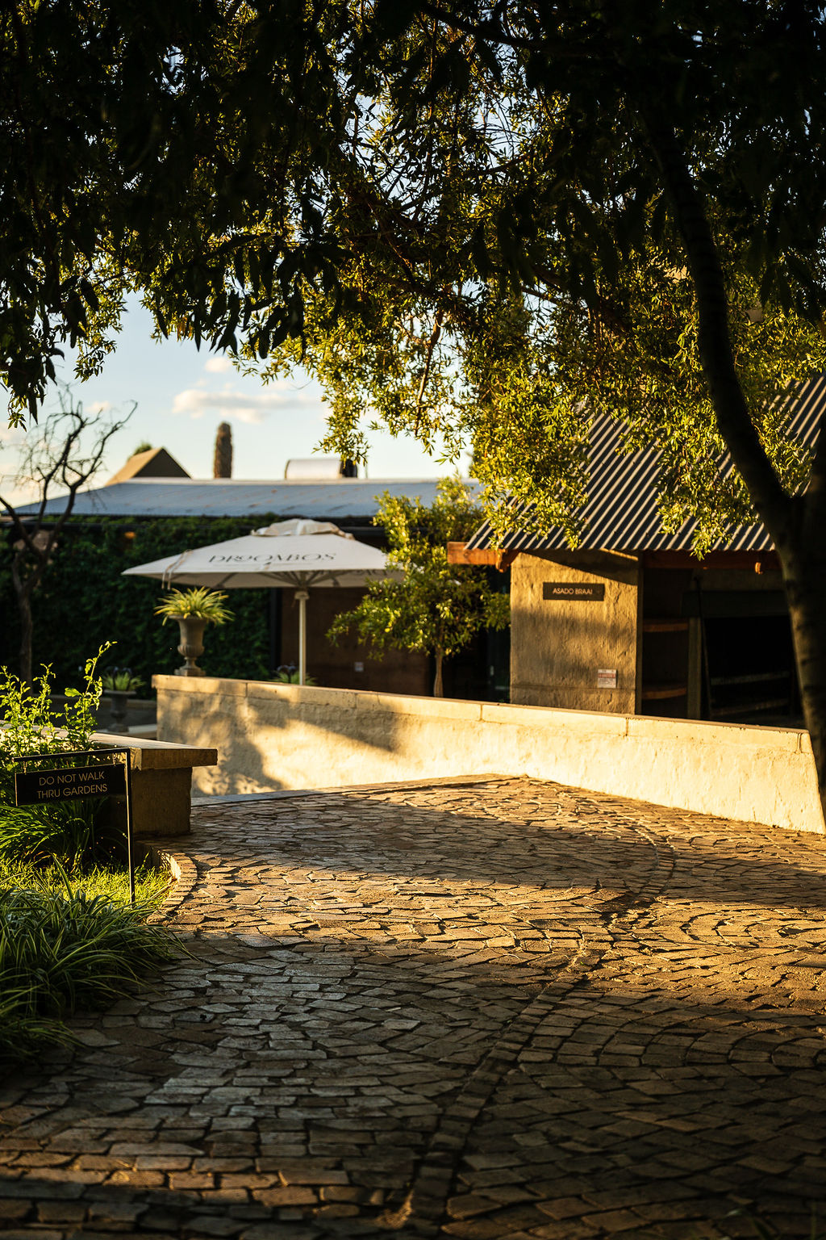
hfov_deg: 25.1
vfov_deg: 36.9
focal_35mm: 54
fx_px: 1858
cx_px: 413
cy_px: 620
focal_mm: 54
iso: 80
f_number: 2.8
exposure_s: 1/800
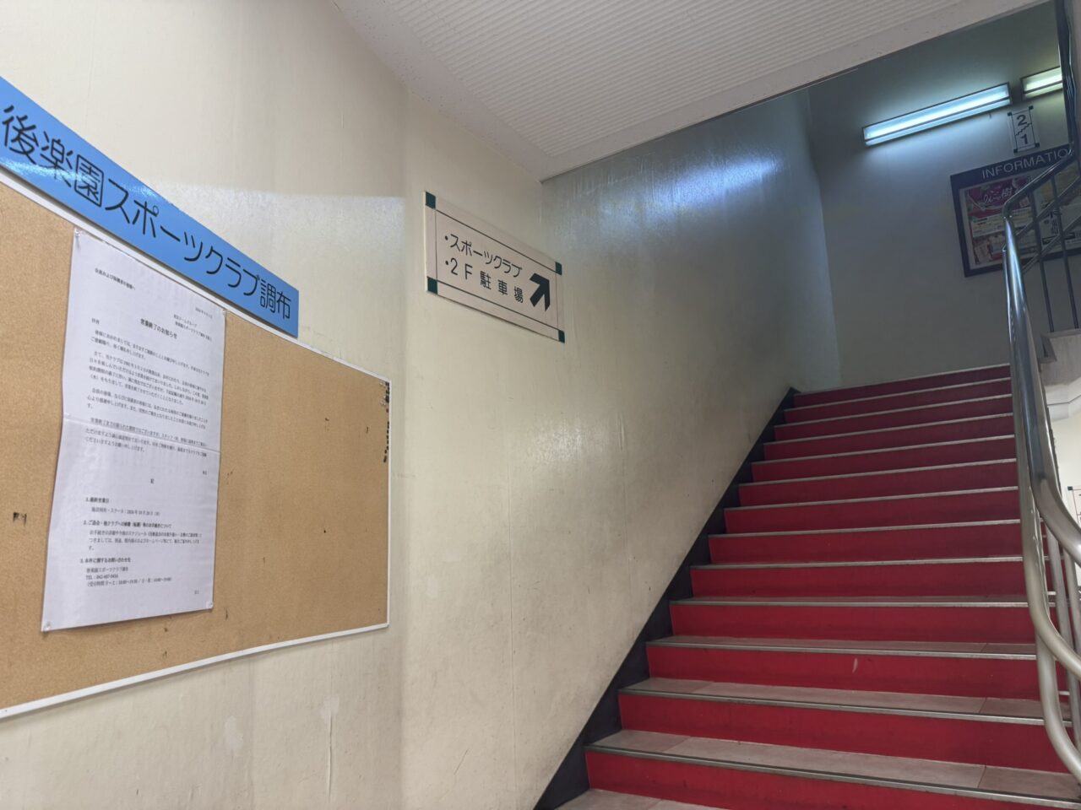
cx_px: 540
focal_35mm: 24
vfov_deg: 56.8
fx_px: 749
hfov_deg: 71.6
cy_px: 405
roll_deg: +2.5
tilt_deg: +10.7
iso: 100
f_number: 1.78
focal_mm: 6.76
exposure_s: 1/100
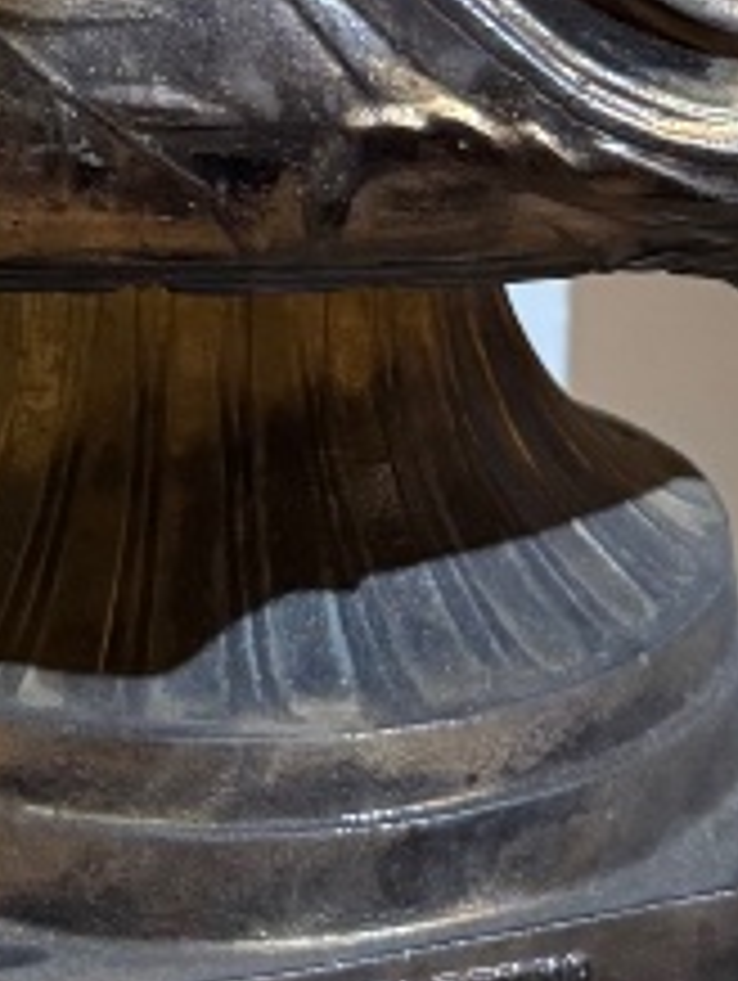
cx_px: 50
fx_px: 3745
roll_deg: +0.1
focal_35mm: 132
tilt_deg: -1.9
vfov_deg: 13.3
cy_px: -824
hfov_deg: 11.2
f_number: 1.78
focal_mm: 6.76
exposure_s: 1/50
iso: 400
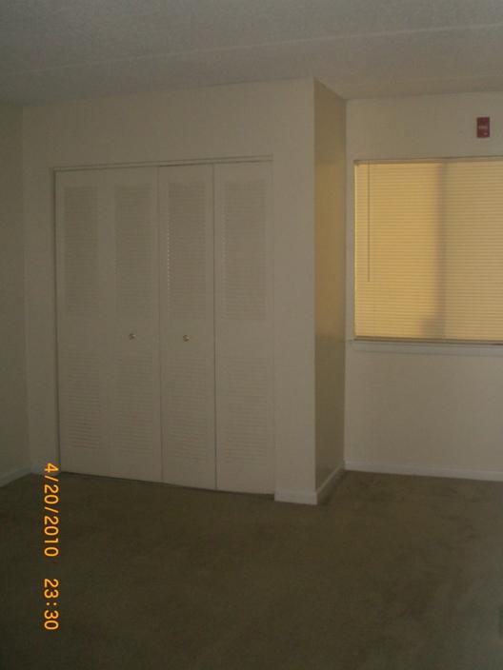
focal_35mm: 38
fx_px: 736
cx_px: 252
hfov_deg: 37.7
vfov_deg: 49.0
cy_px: 335
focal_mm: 6.3
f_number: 3.1
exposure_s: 1/30
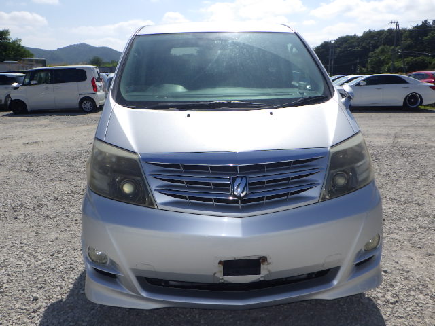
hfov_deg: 63.4
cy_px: 163
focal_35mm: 28
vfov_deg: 49.7
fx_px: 352
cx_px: 218
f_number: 4.2
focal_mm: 5
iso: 125
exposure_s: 1/1500
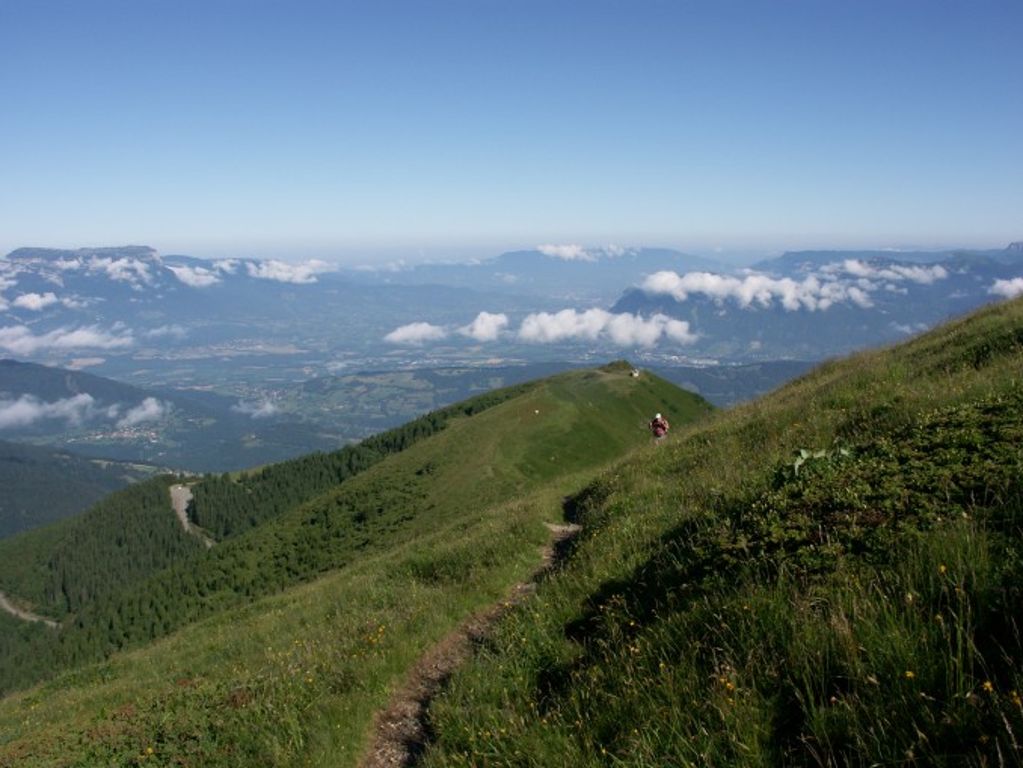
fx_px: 946
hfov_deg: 56.8
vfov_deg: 44.2
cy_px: 384
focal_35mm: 32
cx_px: 501
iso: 64
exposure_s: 1/400
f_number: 8
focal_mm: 7.95
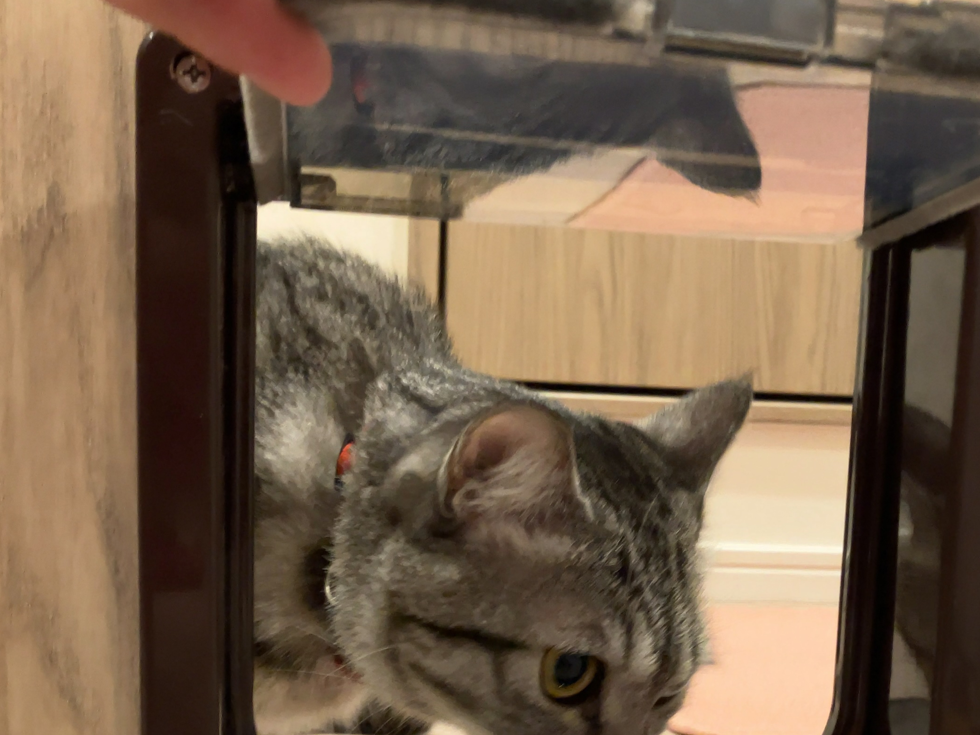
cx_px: 658
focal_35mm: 54
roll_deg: -2.5
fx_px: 1529
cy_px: 622
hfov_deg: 35.2
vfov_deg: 26.4
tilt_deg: -8.6
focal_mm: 3.99
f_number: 1.8
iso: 400
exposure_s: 1/30
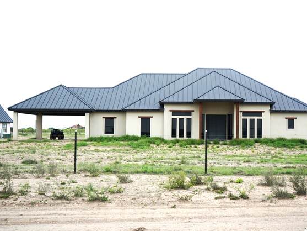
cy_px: 115
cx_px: 172
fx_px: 470
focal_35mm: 53
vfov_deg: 27.5
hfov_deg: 36.1
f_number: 6.3
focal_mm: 48
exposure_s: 1/25
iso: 100
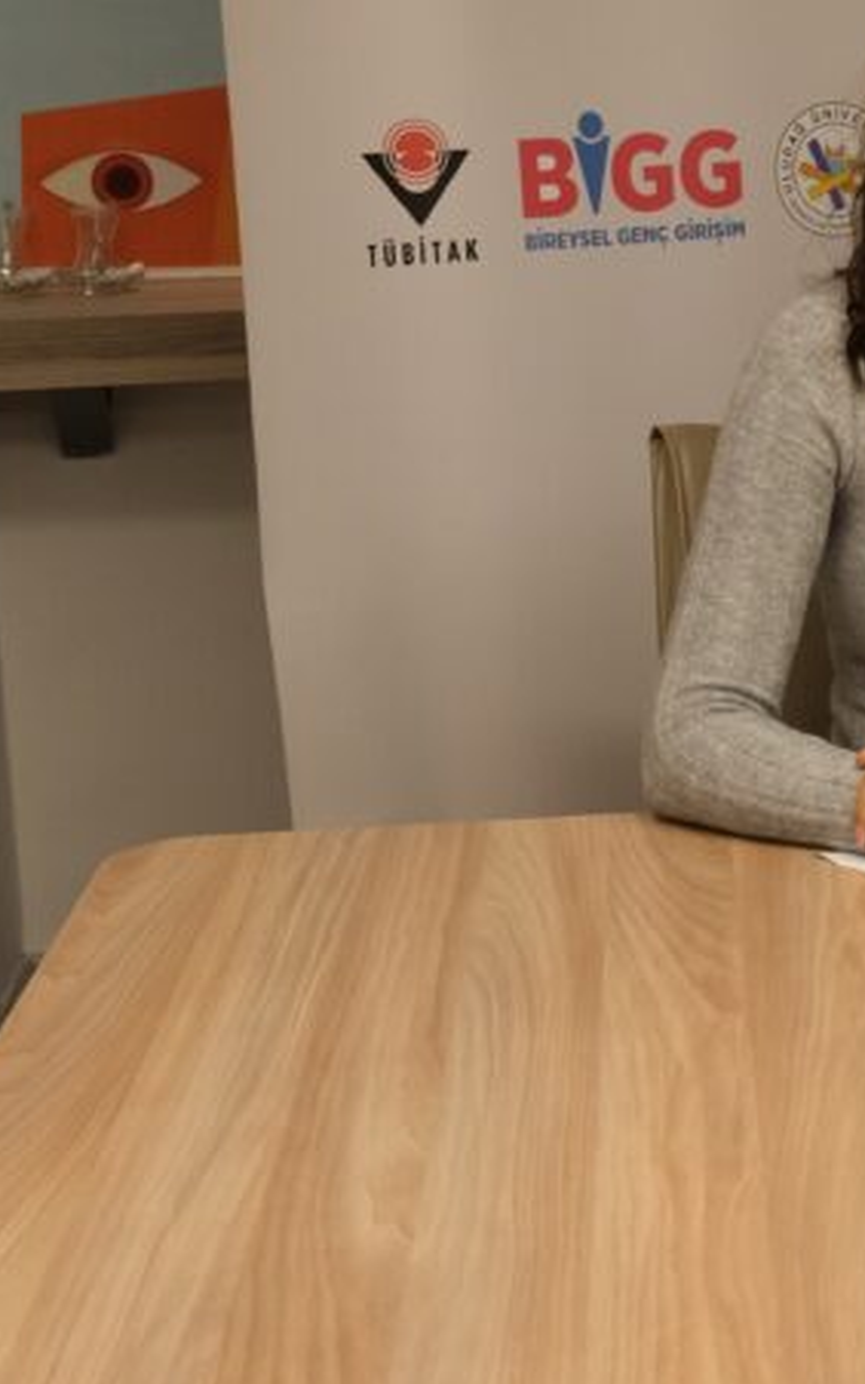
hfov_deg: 16.4
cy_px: 407
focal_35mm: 74
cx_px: 1199
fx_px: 2790
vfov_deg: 27.6
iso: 1600
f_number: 4.5
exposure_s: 1/125
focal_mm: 21.2
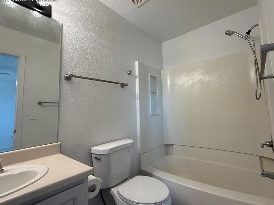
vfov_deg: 74.7
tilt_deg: +7.5
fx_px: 135
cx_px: 161
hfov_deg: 90.1
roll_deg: +2.1
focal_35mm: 17
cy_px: 97
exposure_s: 1/120
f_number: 2.2
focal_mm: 2.22
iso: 200
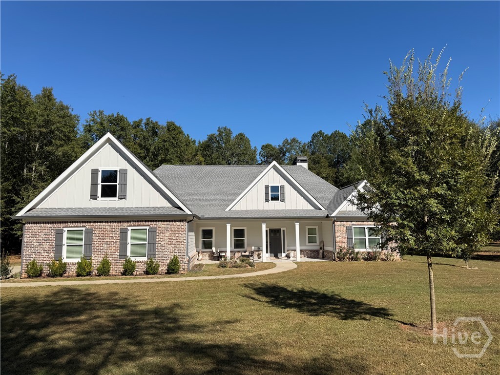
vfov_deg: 56.8
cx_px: 250
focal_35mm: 24
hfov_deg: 71.6
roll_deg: +1.0
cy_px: 188
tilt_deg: +6.9
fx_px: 347
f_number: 1.78
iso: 80
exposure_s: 1/5714
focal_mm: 6.76
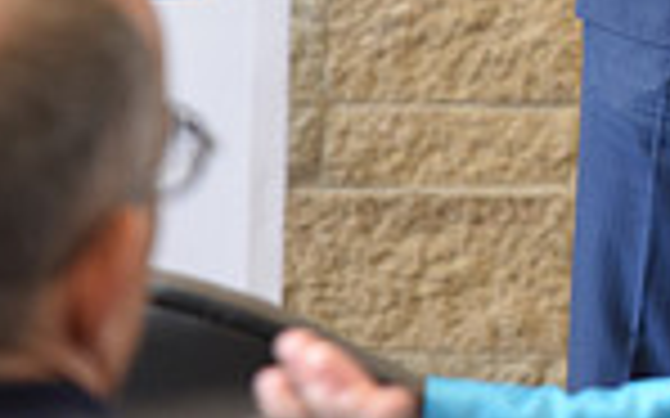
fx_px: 5074
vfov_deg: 4.6
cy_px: -447
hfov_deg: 7.4
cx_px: 1106
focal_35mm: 278
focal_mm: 70
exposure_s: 1/50
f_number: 2.8
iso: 400
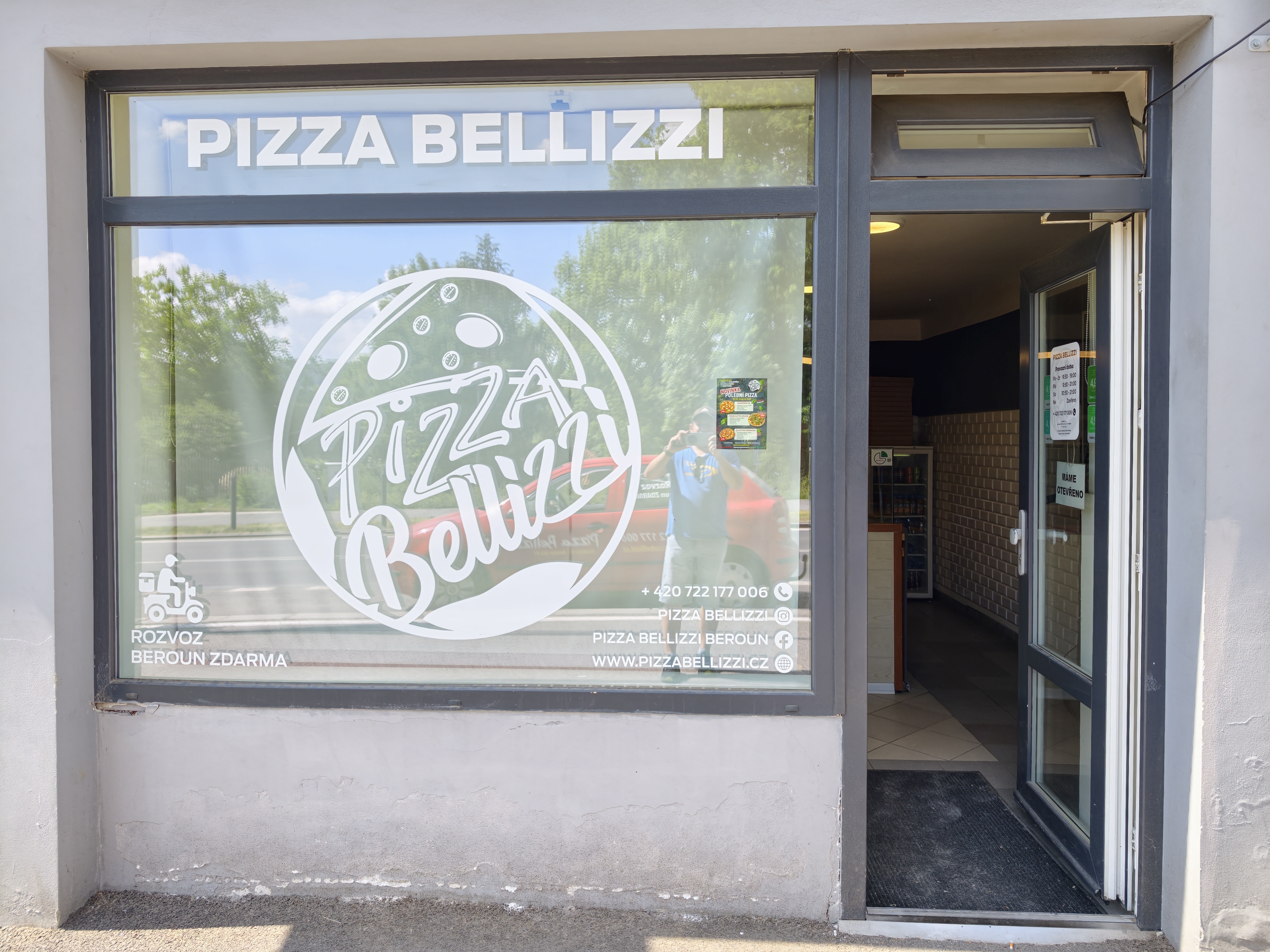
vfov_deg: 56.8
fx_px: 881
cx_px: 635
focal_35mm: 24
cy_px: 476
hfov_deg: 71.6
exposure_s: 1/831
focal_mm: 7
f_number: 1.57
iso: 72
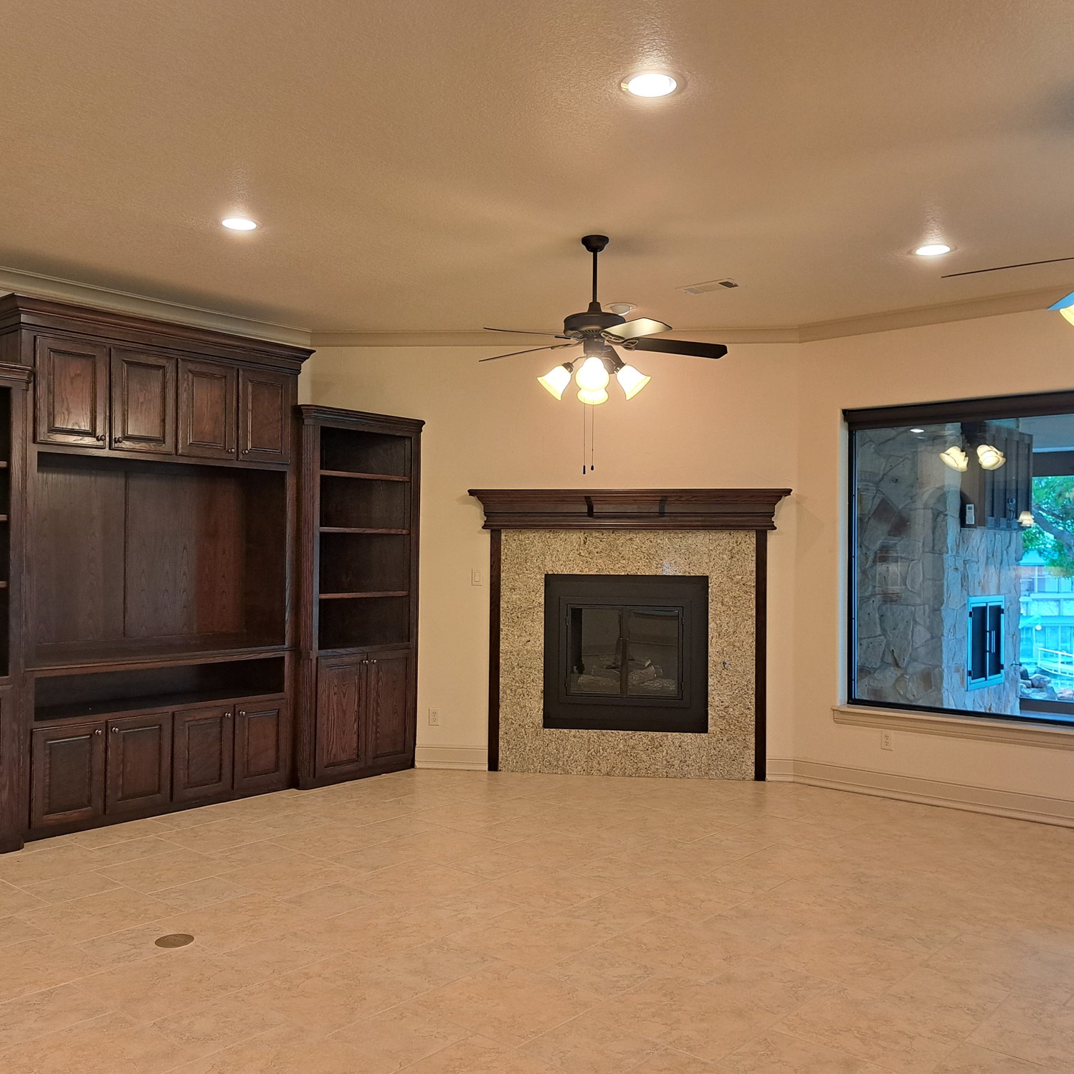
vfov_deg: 55.6
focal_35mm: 29
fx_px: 1018
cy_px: 540
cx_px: 515
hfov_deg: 55.6
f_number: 1.8
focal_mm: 5.23
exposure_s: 1/60
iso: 125
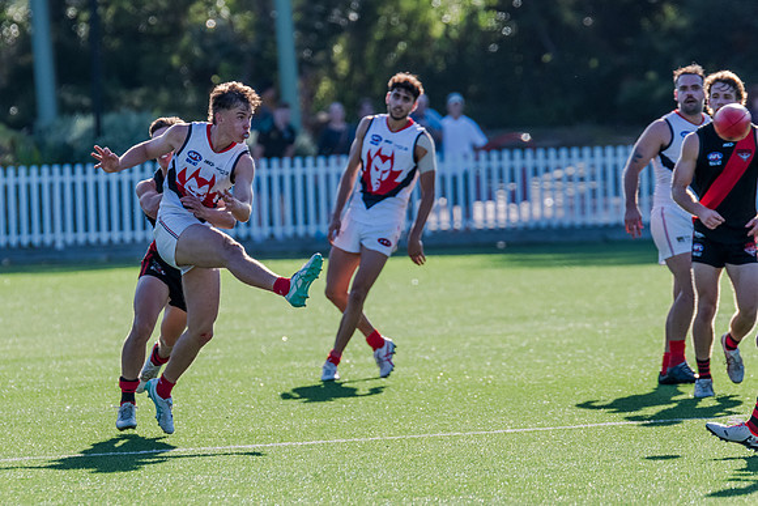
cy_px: 259
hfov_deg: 3.9
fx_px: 11146
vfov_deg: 2.6
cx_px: 280
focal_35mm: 529
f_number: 8
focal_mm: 420
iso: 800
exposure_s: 1/1600
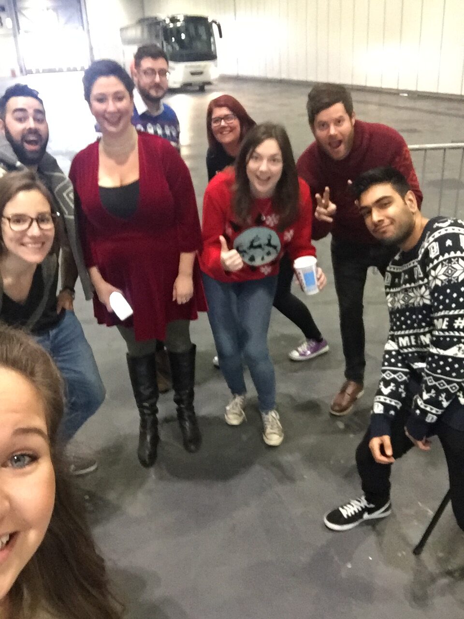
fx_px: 554
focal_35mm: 31
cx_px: 232
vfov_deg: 58.4
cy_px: 310
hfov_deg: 45.4
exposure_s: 1/17
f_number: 2.2
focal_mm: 2.65
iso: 400
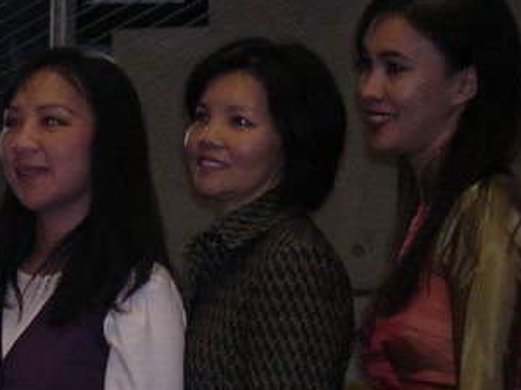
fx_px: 2511
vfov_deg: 8.9
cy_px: 319
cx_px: -10
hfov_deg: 11.7
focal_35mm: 167
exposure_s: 1/60.1
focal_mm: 9.6
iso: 160
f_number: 3.5
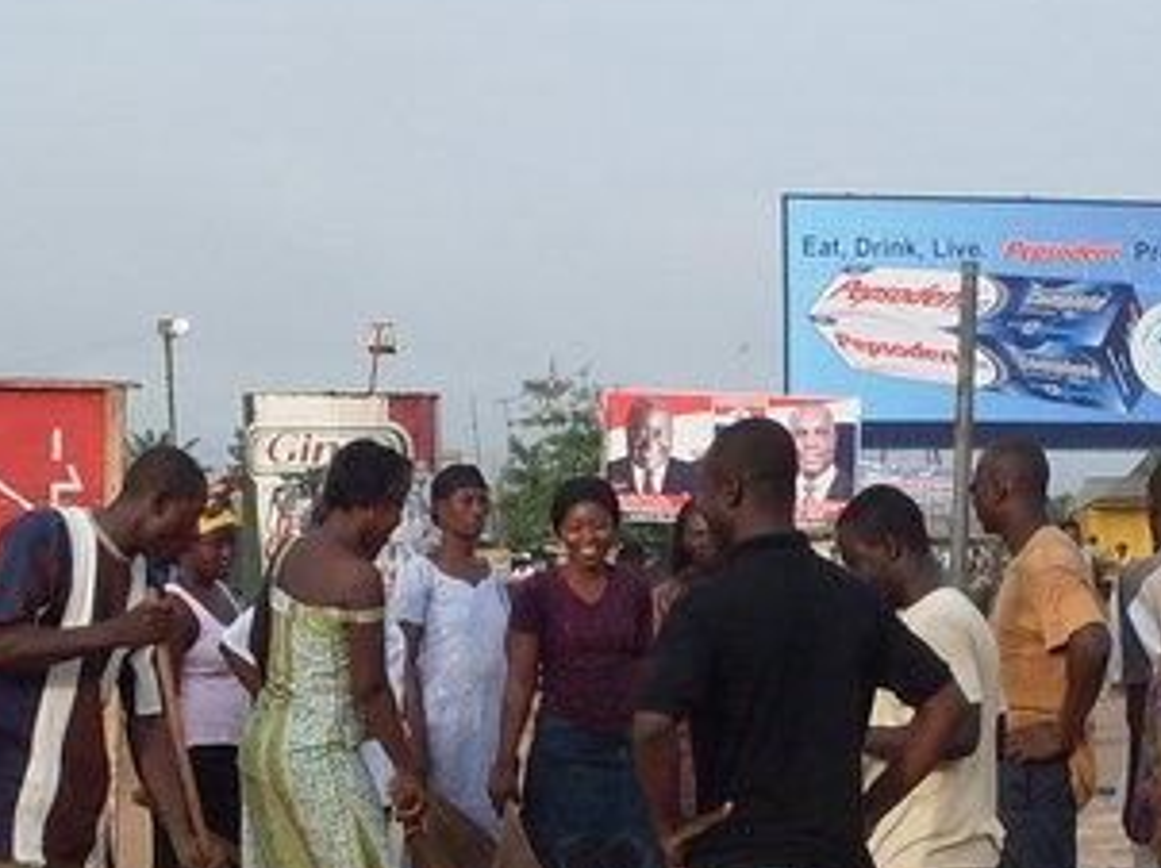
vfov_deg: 11.4
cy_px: 803
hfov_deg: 15.3
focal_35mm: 129
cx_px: 569
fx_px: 4323
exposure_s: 1/125
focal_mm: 6.3
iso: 80
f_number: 8.4
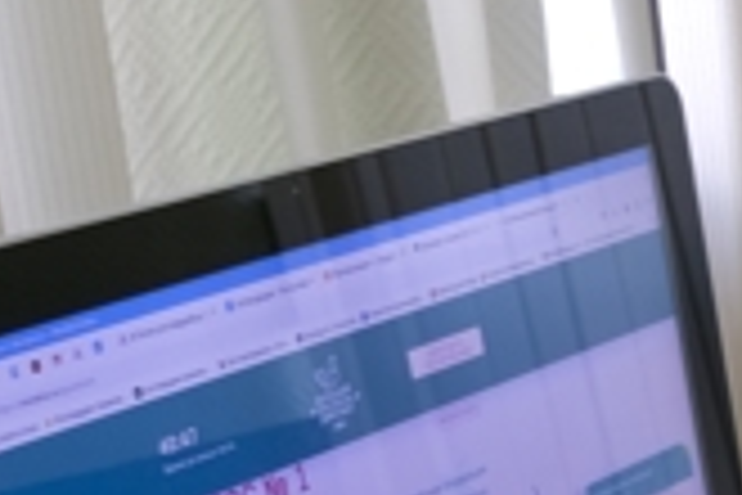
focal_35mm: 109
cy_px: 976
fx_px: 2246
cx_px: 1408
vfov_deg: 11.4
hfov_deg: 15.6
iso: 160
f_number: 4
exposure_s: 1/18
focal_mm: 16
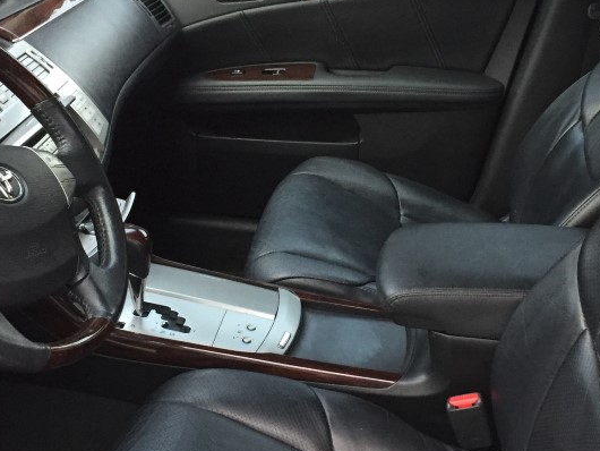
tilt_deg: -22.9
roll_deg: -3.8
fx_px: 971
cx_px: 353
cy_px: 231
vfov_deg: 26.1
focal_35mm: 56
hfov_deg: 34.2
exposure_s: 1/30
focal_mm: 4.15
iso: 160
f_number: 2.2
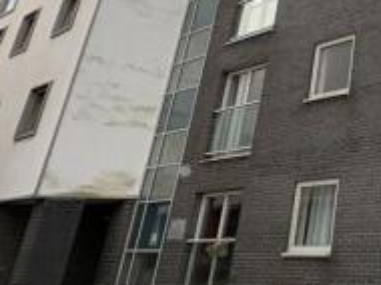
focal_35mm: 43
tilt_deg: +21.4
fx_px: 473
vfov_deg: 32.3
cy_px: 45
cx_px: 534
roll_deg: +2.7
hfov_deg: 30.5
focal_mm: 2.22
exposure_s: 1/1143
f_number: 2.2
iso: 64
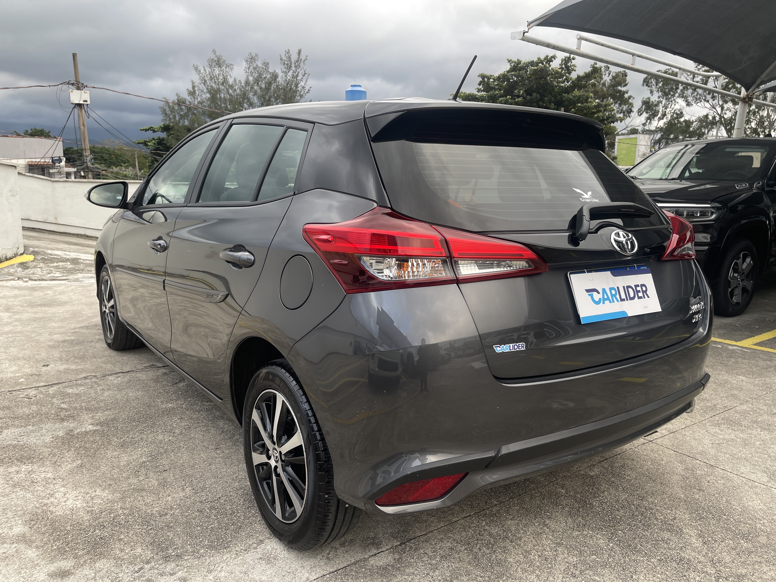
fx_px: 560
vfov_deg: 54.9
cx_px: 388
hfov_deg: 69.4
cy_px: 291
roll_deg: -0.9
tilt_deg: -10.9
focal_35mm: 25
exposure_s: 1/290
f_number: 1.6
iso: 32
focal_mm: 5.1
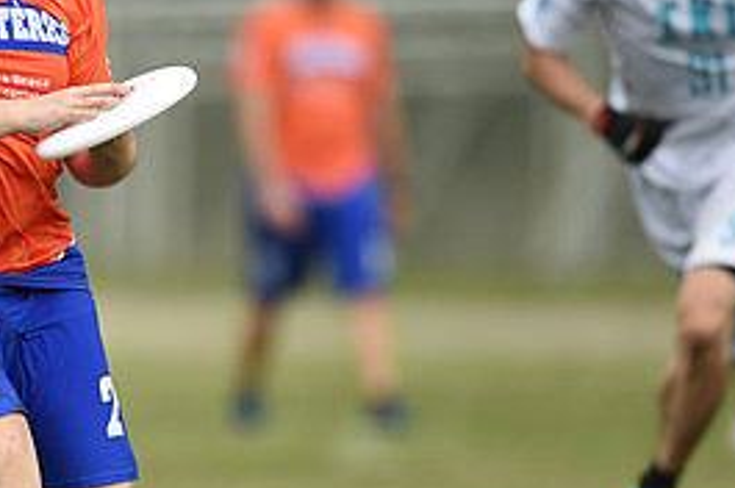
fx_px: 17822
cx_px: -61
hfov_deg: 2.4
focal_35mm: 874
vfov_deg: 1.6
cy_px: 256
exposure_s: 1/1000
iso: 100
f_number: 4
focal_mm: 400
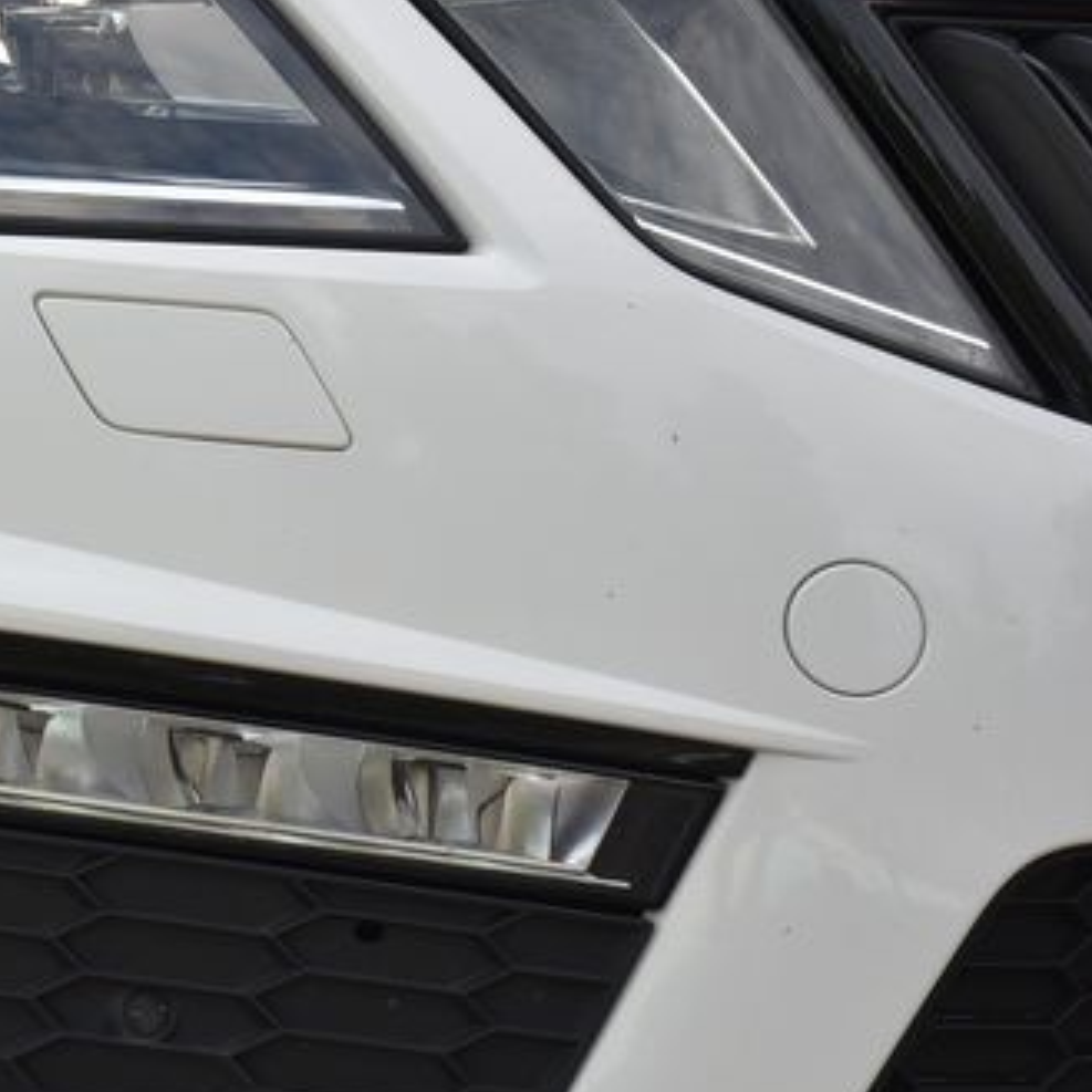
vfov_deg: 8.1
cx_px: -514
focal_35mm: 217
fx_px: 7745
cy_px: 571
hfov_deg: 7.9
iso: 500
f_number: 10
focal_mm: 82
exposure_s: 1/400
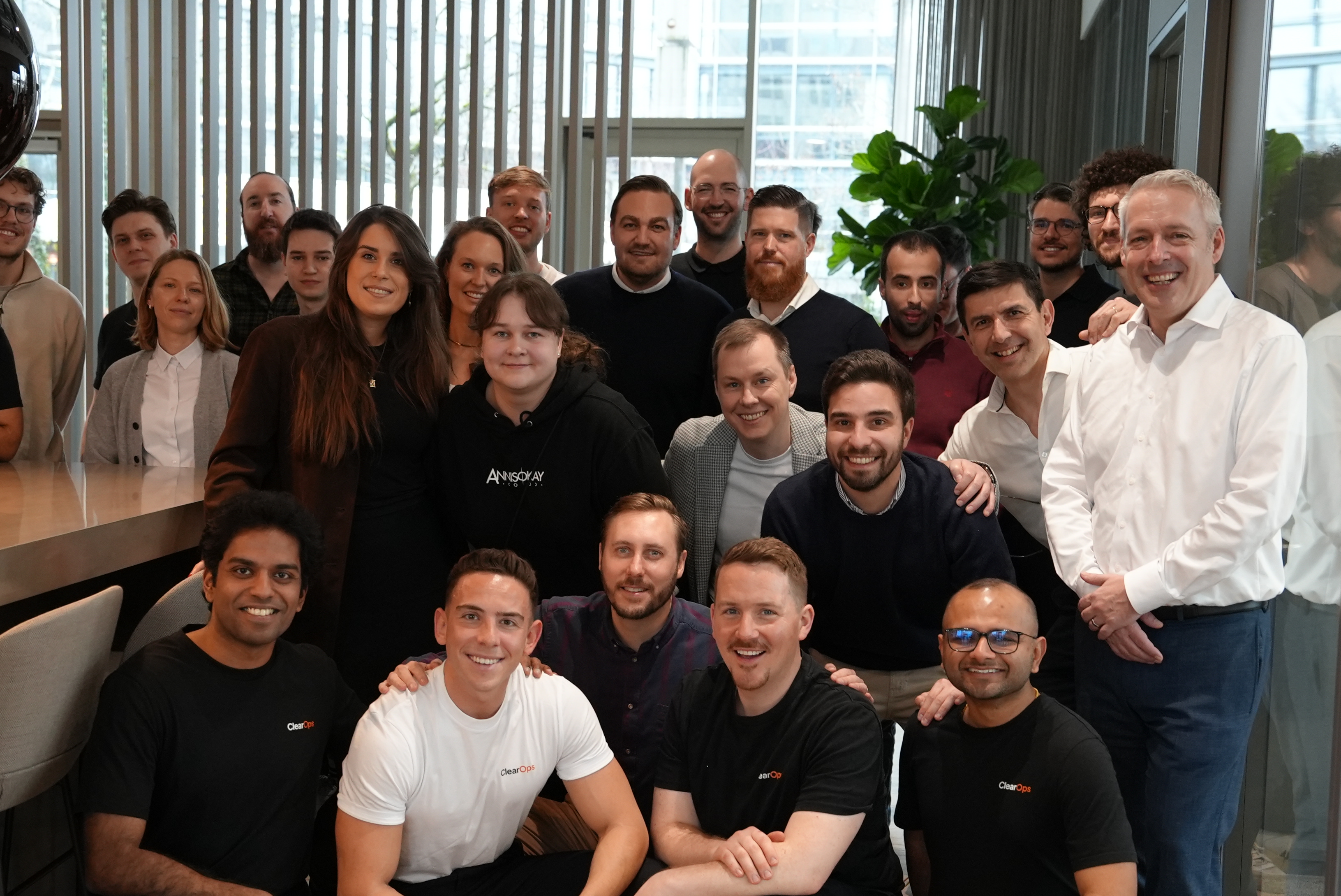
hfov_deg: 38.1
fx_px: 1938
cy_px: 506
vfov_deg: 26.0
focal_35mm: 52
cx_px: 611
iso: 4000
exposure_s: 1/160
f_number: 4
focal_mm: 40
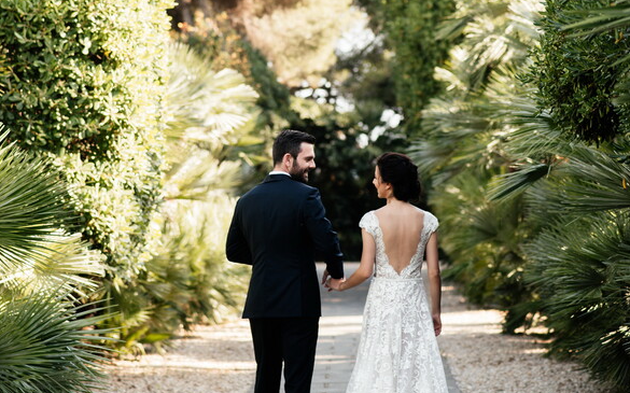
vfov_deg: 10.0
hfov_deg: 16.0
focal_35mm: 131
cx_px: 314
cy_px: 99
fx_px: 2248
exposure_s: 1/400
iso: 200
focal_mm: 85
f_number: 3.2
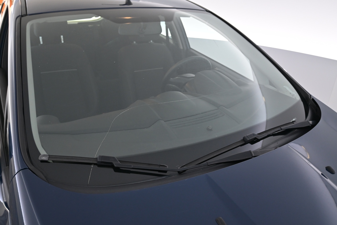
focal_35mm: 30
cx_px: 168
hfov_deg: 61.9
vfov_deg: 43.6
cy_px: 112
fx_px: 281
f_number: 3.8
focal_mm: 20
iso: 640
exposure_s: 1/30
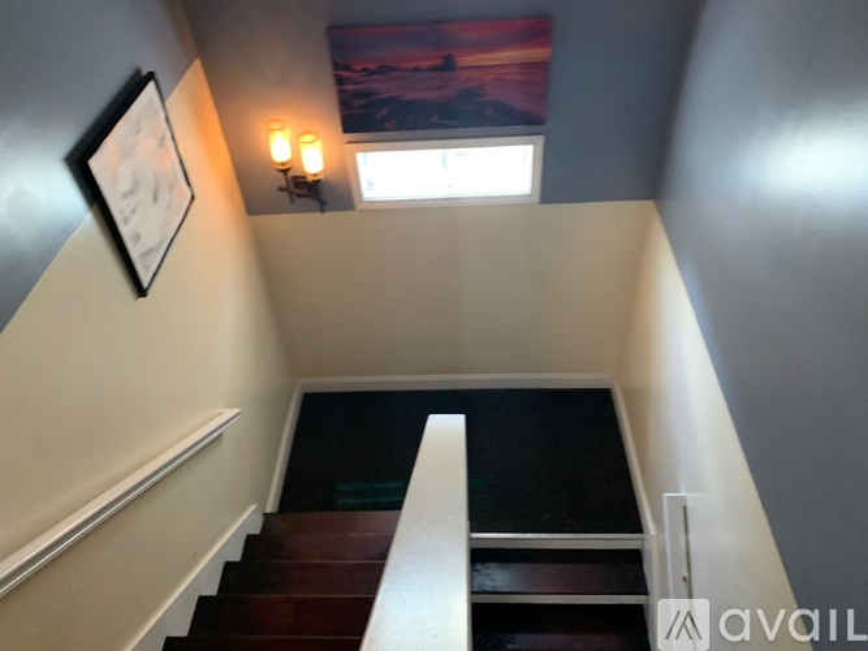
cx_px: 434
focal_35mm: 26
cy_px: 326
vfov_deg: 53.0
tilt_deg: -46.0
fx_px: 652
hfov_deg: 67.3
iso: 250
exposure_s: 1/60
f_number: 1.8
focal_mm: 4.25
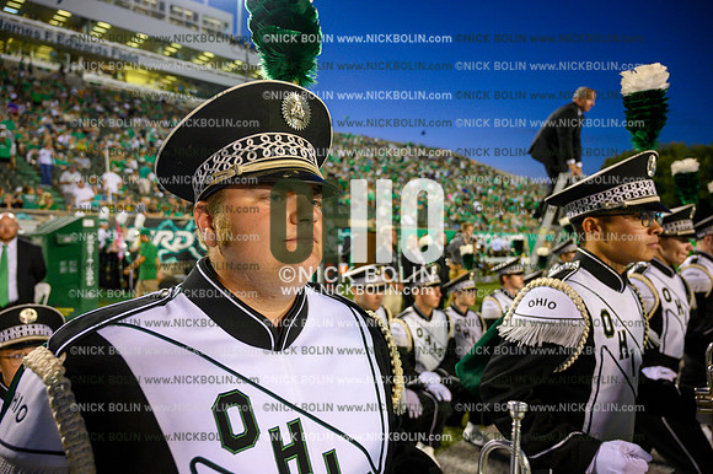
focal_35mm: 24
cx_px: 356
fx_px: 475
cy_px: 237
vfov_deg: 53.1
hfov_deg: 73.8
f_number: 4
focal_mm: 24
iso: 2000
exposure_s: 1/200
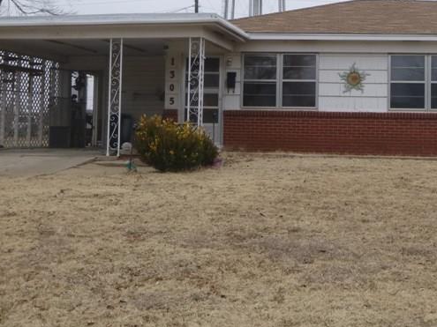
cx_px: 325
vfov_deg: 24.3
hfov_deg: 31.6
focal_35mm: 60
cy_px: 112
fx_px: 757
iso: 100
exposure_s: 1/320
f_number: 4.1
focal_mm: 5.2
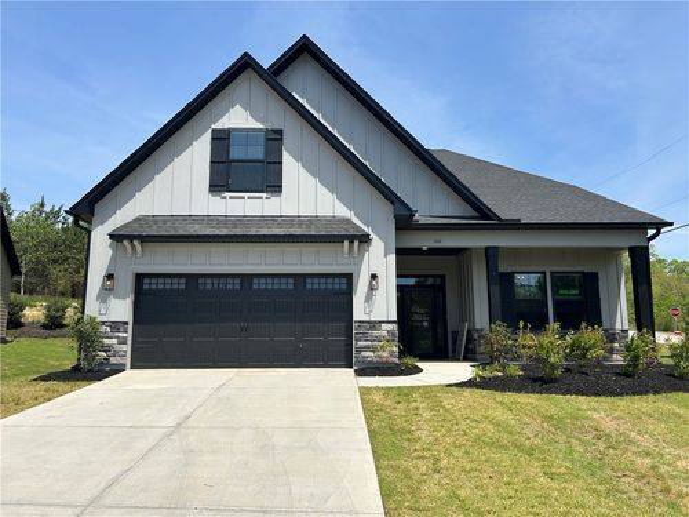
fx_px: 518
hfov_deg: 67.3
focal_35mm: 26
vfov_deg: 53.1
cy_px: 258
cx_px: 344
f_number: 1.5
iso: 50
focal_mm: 5.7
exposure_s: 1/3968
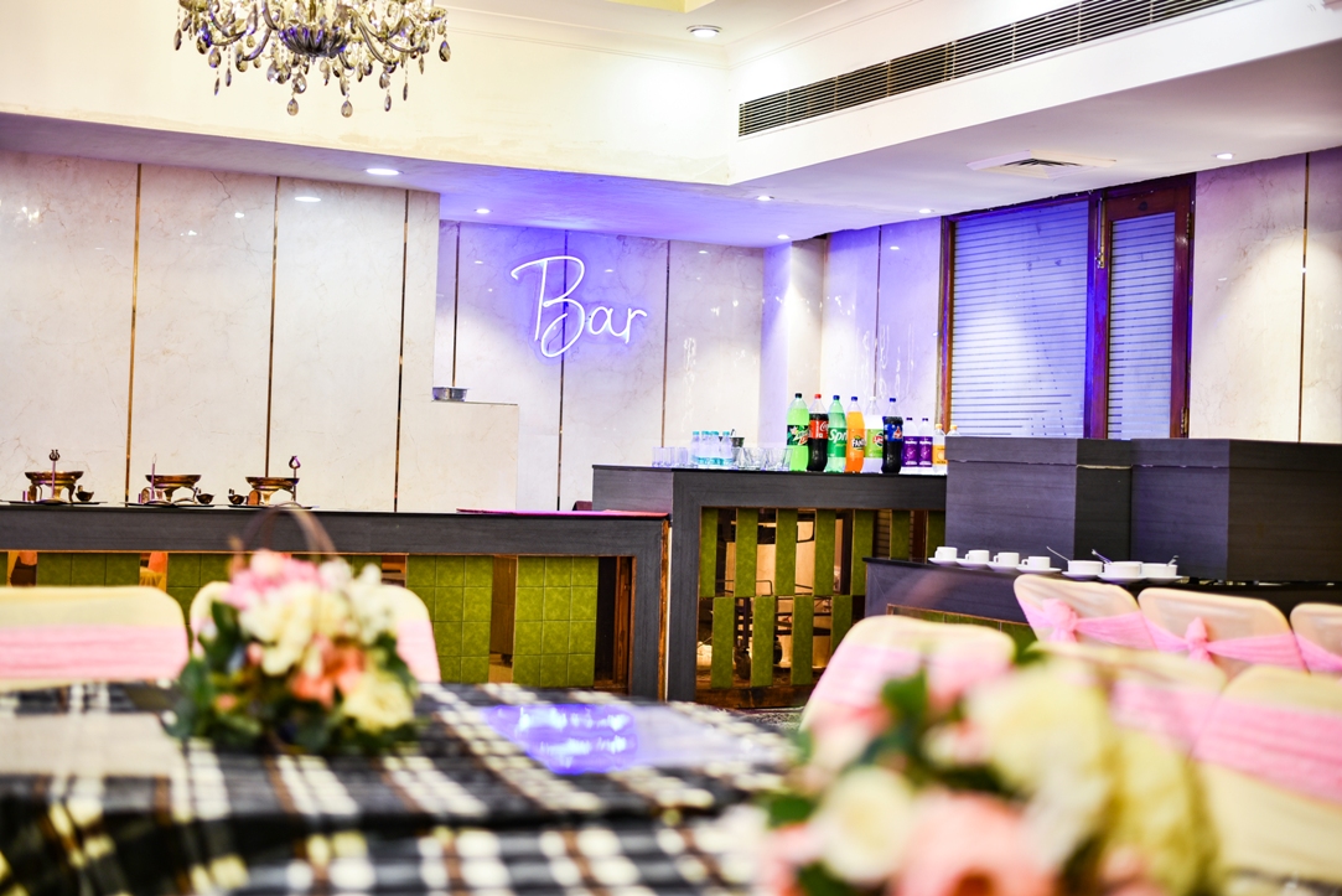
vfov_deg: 27.0
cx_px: 671
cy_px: 448
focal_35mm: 50
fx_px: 1865
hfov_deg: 39.6
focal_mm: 50
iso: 200
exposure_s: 1/50
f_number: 1.8
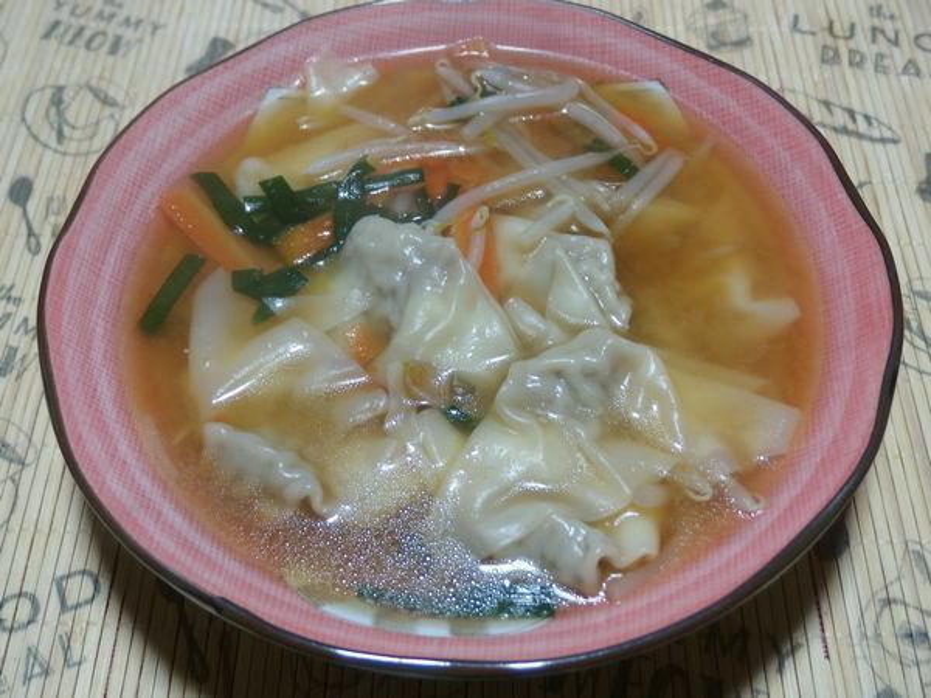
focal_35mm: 46
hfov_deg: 41.2
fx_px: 1237
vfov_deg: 31.5
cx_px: 466
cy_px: 349
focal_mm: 8.3
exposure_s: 1/50
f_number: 2.1
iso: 200
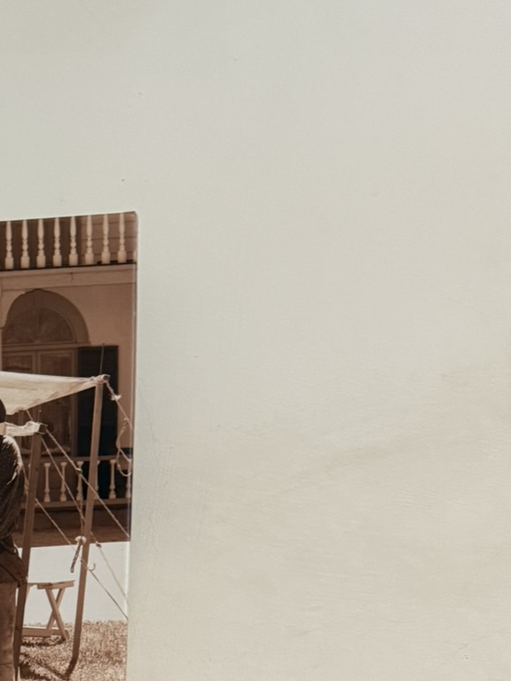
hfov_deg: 21.0
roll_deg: +0.5
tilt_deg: -2.0
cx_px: -143
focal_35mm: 64
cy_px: 831
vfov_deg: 26.6
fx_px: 1260
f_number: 1.78
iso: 320
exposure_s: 1/60
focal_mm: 6.76
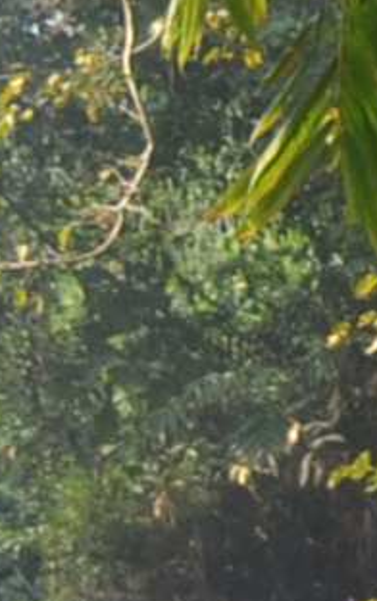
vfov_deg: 6.8
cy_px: 968
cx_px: 2895
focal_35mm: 304
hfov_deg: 3.3
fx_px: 4991
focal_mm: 18
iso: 100
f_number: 3.5
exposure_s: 1/200
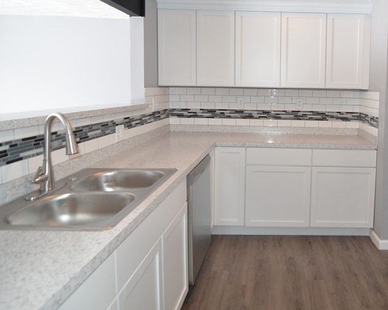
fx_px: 308
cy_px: 105
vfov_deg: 52.5
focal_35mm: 27
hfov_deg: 61.2
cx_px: 286
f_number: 2.8
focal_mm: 11
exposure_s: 1/60
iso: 720
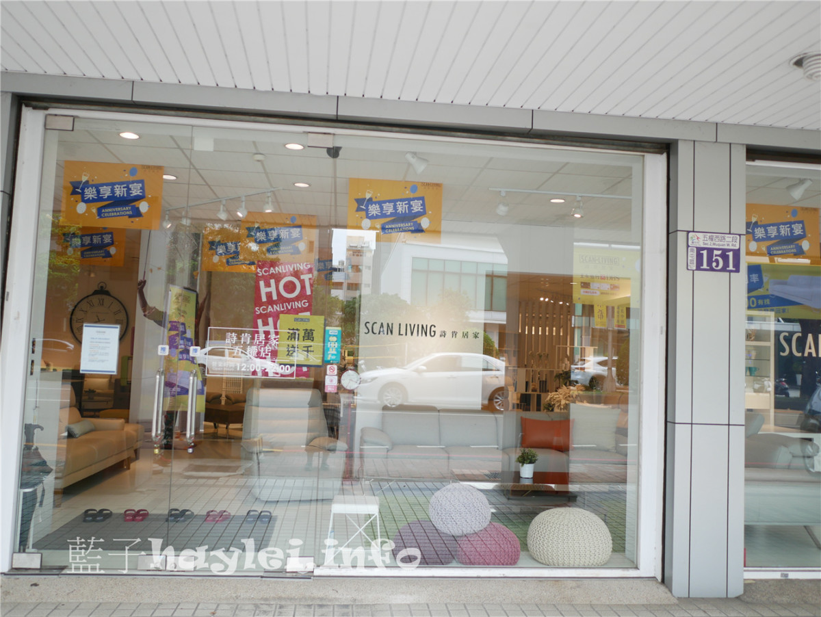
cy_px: 308
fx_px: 712
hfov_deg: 59.9
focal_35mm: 30
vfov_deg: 46.9
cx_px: 410
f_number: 1.7
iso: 200
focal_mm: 15
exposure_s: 1/320
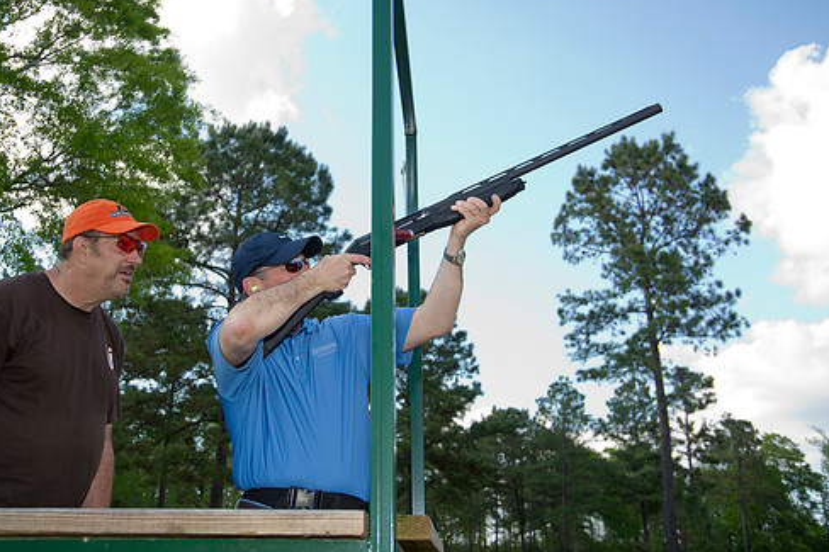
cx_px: 348
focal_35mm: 38
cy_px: 260
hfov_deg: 50.5
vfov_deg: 35.0
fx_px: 875
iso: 100
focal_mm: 32
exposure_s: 1/160
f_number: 5
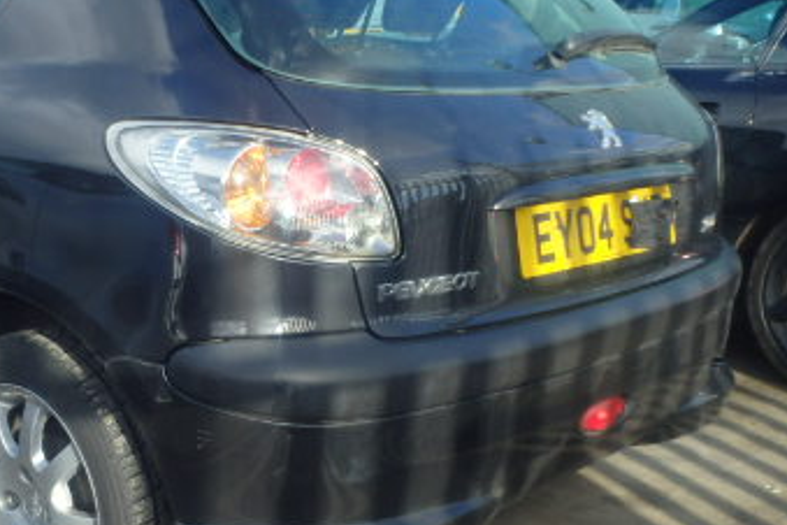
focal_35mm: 55
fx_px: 1202
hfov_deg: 35.4
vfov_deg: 24.6
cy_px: 274
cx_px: 197
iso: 125
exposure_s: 1/250
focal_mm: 5
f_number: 3.9
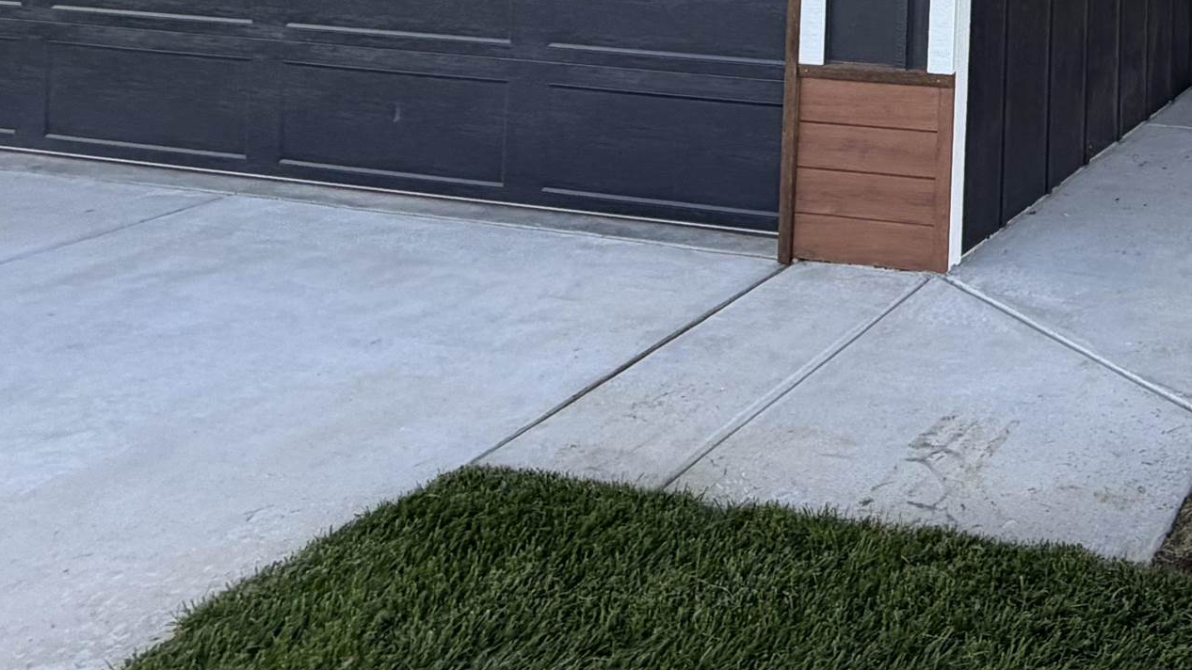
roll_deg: -1.3
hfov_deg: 42.9
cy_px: -206
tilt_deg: +2.2
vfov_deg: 26.9
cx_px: 1293
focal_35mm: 37
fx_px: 1169
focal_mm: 2.22
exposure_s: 1/227
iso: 50
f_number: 2.2
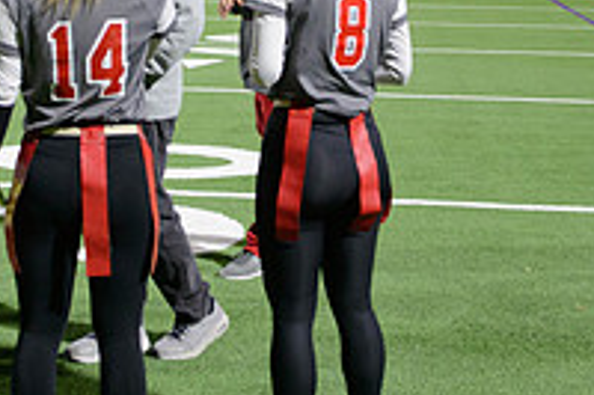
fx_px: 1484
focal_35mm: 90
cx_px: 220
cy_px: 1
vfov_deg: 14.9
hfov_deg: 22.6
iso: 1800
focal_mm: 31
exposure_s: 1/100
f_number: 3.5
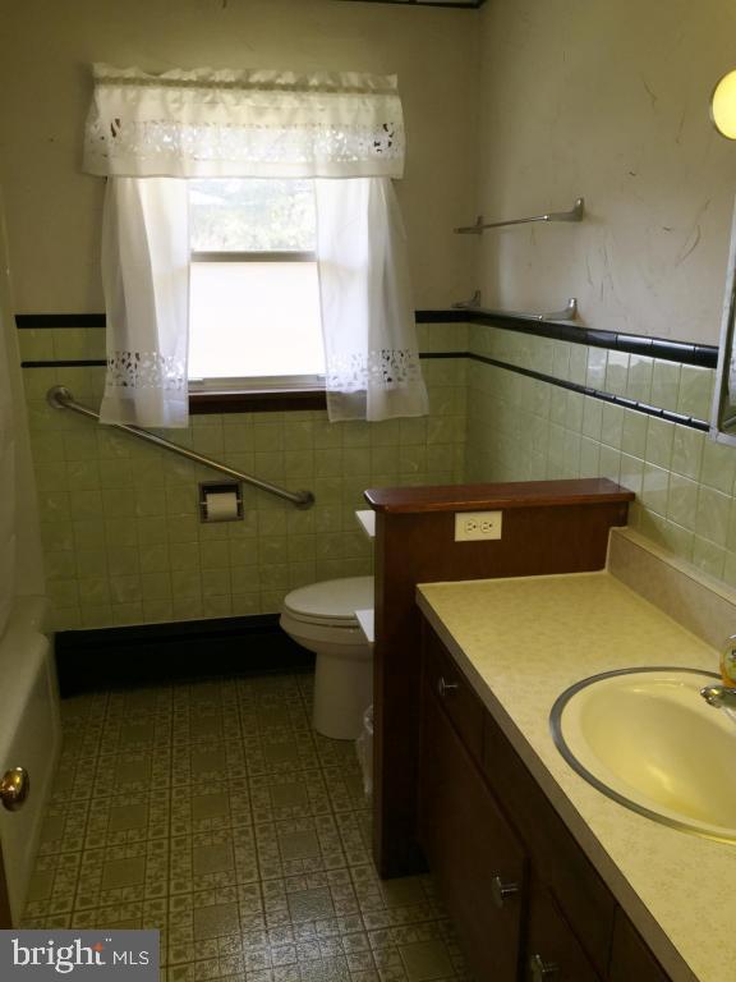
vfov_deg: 61.7
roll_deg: -0.4
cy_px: 491
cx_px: 368
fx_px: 822
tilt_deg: -14.2
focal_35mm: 29
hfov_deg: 48.2
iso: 32
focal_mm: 4.15
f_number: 2.2
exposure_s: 1/58
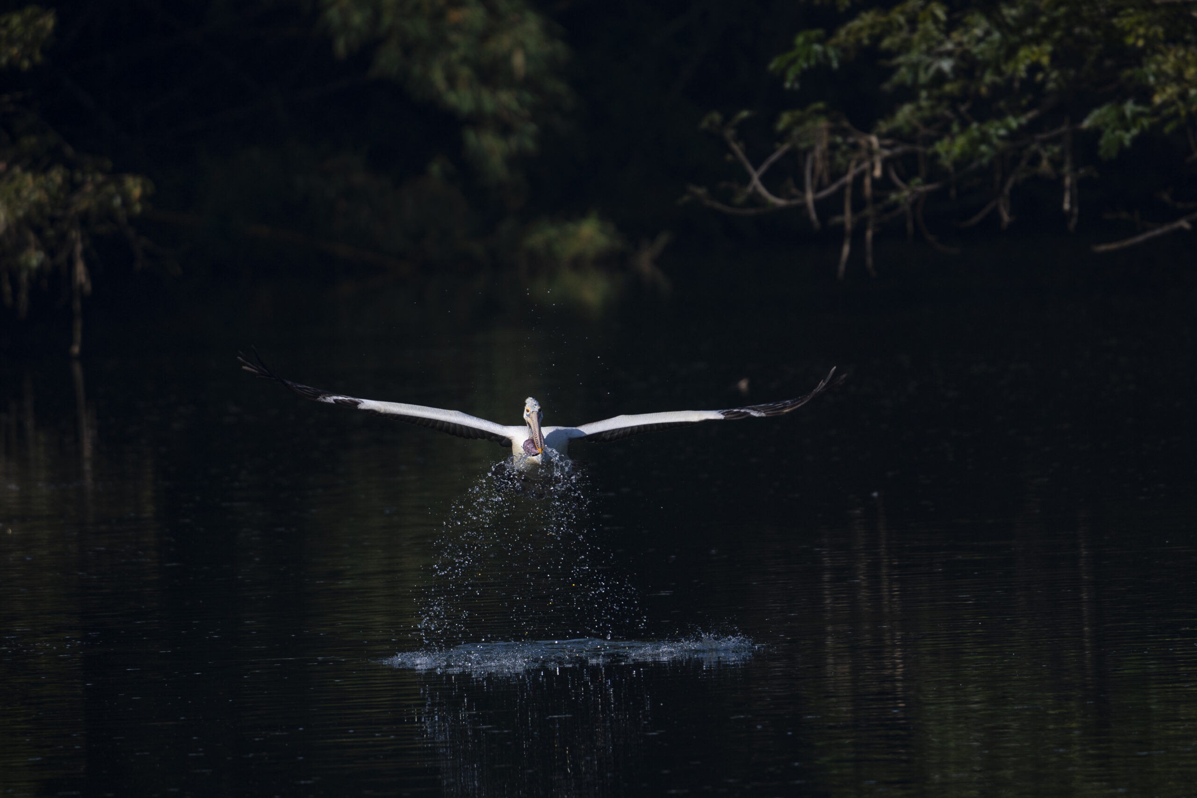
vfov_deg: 1.5
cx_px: 598
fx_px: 29924
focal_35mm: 900
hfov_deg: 2.3
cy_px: 399
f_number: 6.3
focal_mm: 600
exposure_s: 1/2000
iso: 160
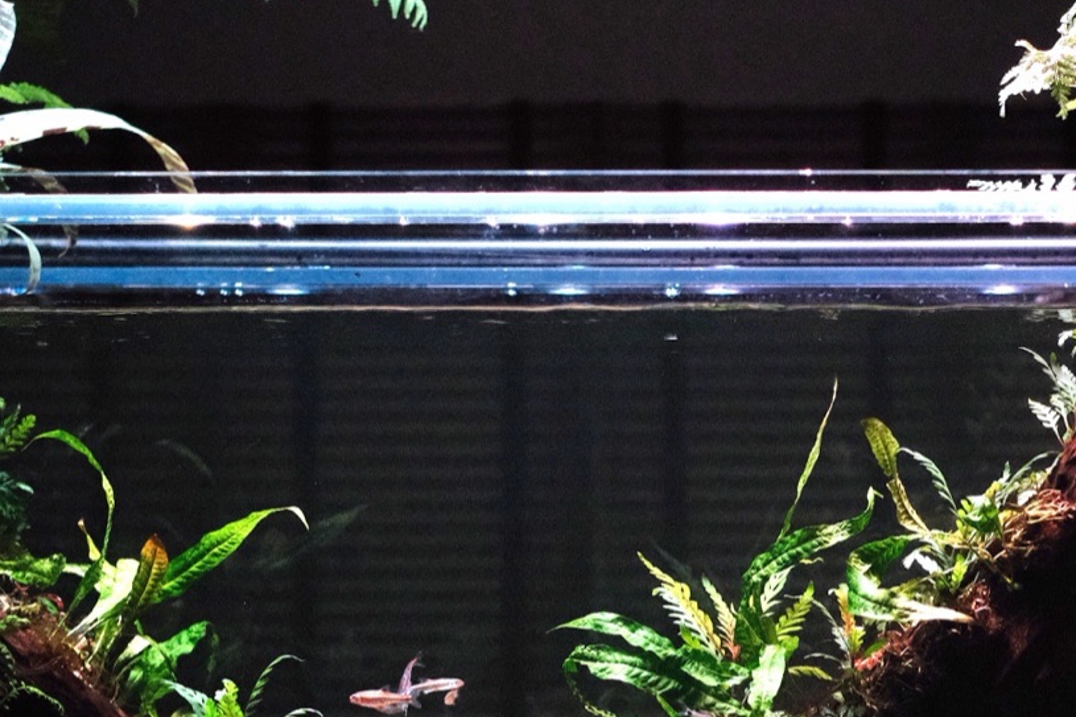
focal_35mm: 104
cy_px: 631
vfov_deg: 13.1
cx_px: 578
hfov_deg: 19.6
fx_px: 3108
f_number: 2.8
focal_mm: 35
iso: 6400
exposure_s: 1/1250
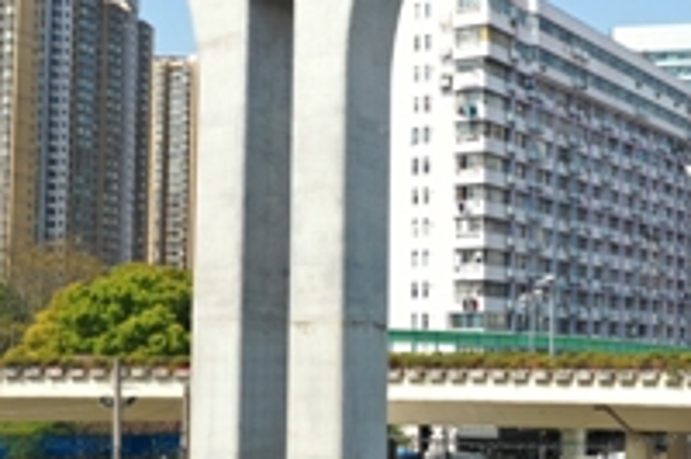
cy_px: 269
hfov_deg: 31.2
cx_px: 539
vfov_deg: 21.5
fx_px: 1208
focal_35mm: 63
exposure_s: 1/320
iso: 100
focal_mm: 10.26
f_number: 5
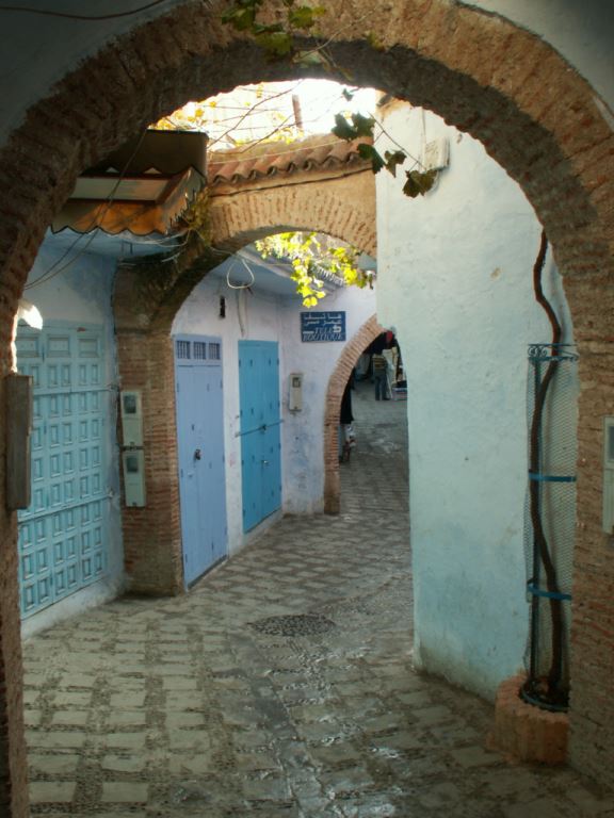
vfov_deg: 52.6
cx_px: 307
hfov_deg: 40.7
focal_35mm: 35
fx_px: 828
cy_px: 409
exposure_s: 1/25
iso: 50
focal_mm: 5.86
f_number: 7.1
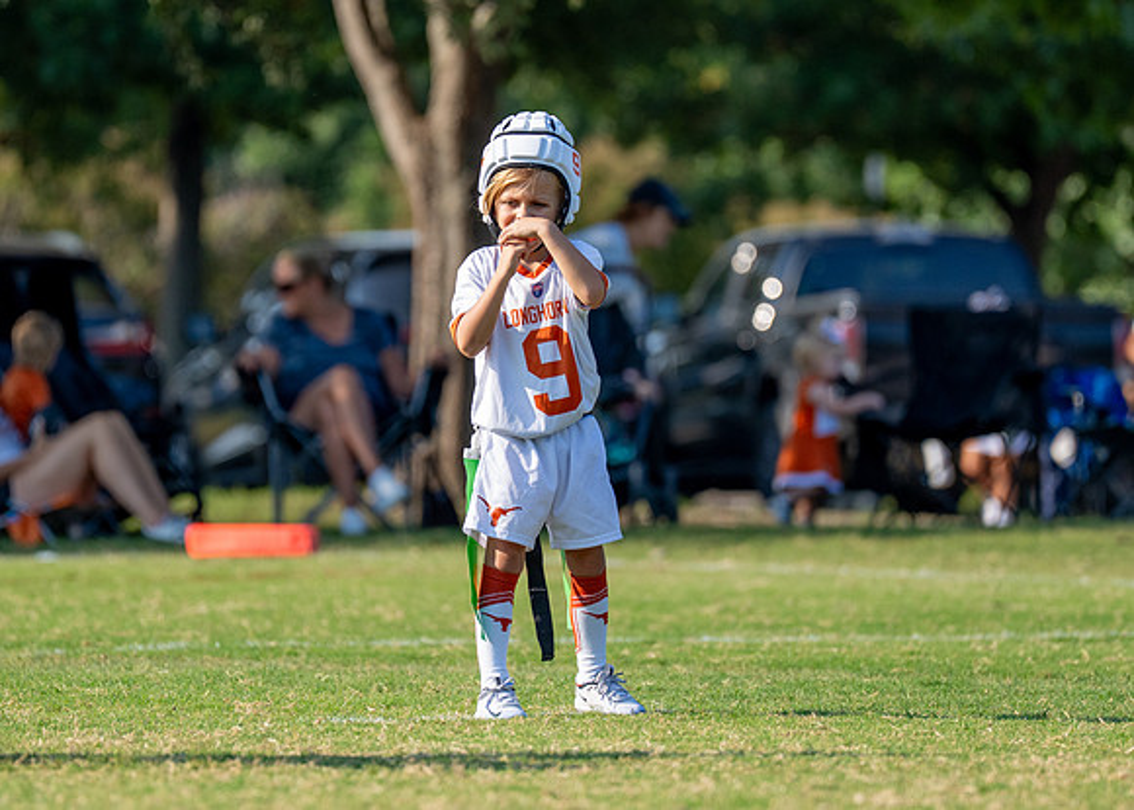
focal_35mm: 379
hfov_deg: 5.3
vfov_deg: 3.8
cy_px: 376
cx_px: 531
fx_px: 12190
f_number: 2.8
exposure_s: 1/2500
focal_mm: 200
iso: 250
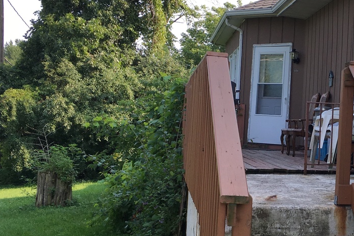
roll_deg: -2.3
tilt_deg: +0.4
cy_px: 128
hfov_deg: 30.6
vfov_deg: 21.9
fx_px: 609
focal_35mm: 62
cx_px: 334
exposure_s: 1/439
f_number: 2.2
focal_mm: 4.15
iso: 25
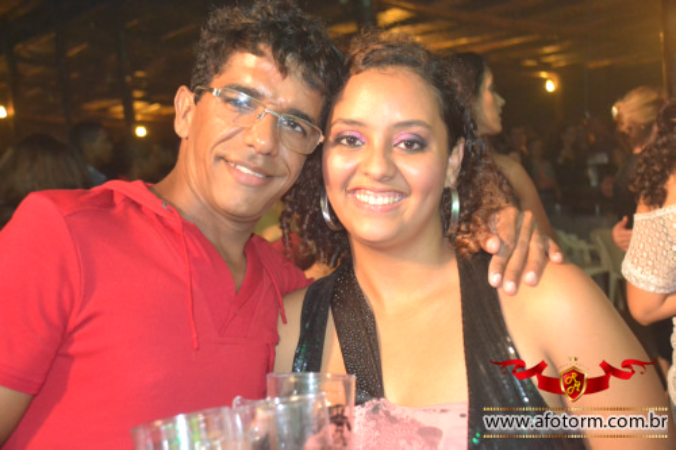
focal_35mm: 52
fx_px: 985
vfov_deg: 25.7
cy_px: 225
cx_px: 338
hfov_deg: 37.9
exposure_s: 1/60
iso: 3200
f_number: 4.2
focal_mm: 35
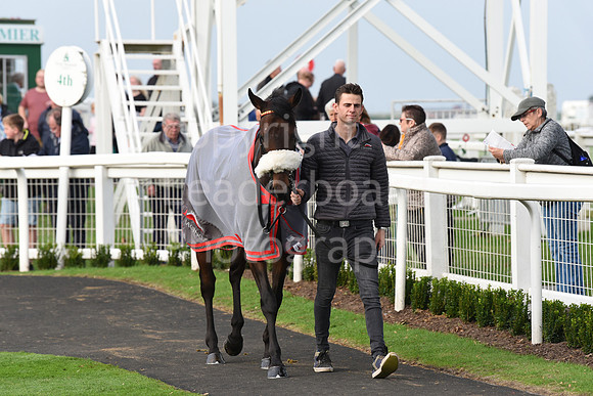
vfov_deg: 6.9
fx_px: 3295
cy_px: 198
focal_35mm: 200
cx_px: 296
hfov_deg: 10.3
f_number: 5.6
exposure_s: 1/640
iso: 1000
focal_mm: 200
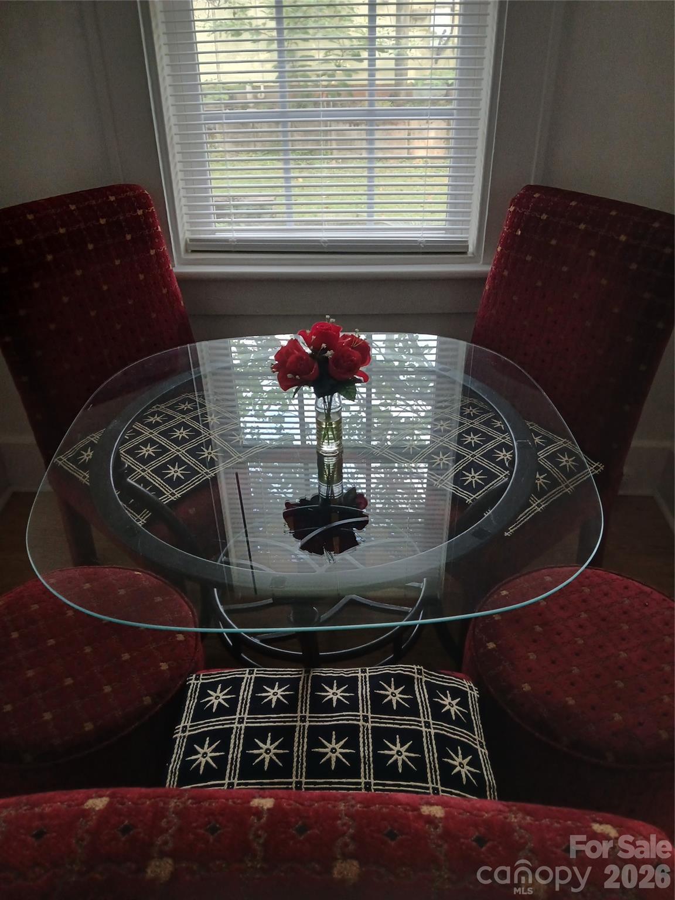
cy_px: 450
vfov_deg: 67.3
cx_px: 338
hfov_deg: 53.1
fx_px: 676
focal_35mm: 26
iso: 200
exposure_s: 1/40
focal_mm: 3.98
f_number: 1.8
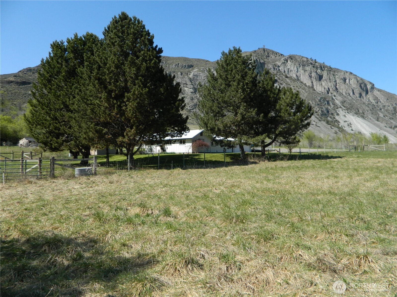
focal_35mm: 25
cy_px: 148
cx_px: 198
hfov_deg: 69.4
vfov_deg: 54.9
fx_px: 287
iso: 80
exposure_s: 1/1000
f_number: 3.1
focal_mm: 4.5
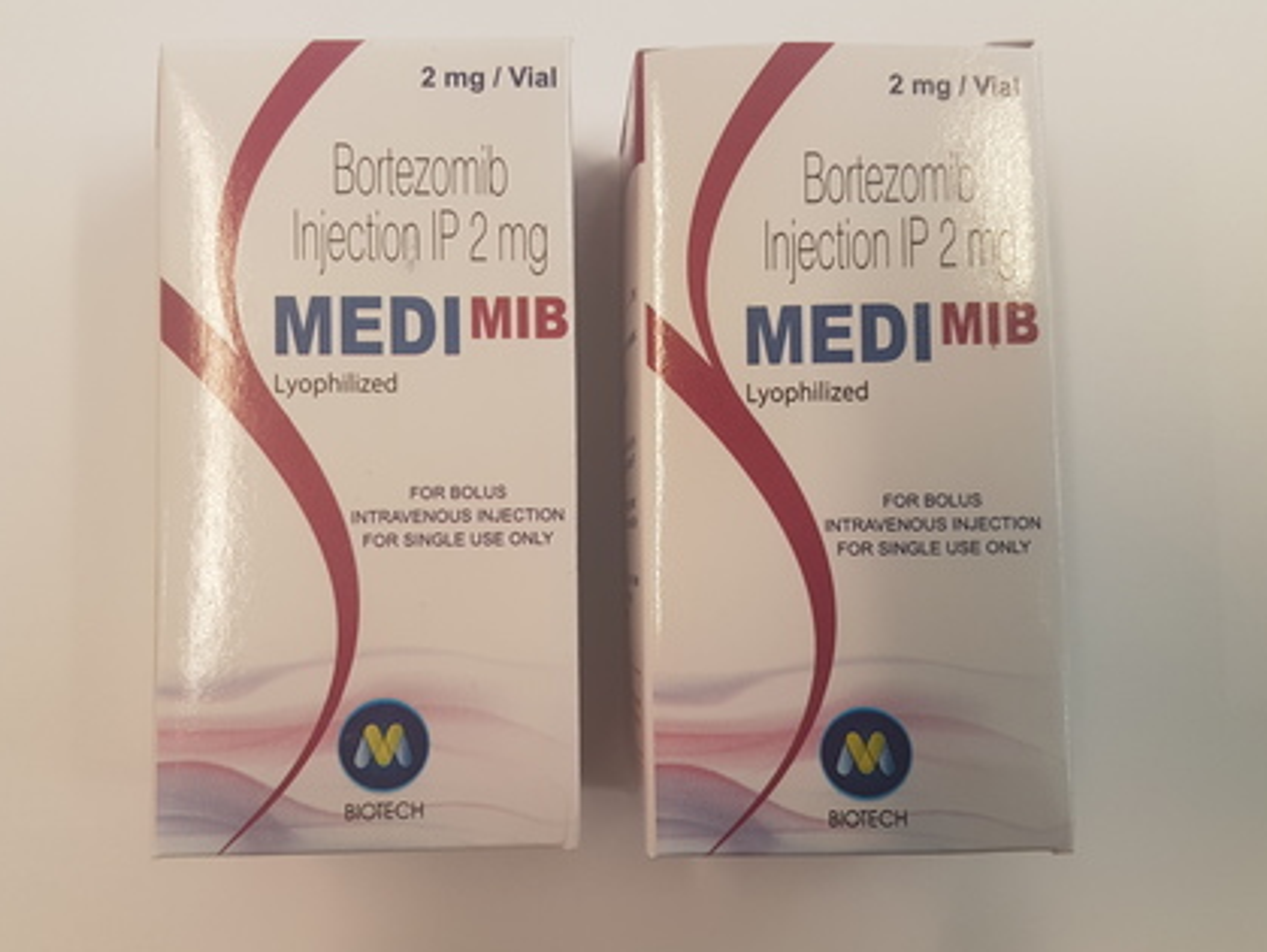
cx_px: 568
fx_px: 1136
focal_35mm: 31
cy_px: 440
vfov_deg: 45.5
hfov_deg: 58.2
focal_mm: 4.2
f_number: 1.7
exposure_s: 1/50
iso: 50
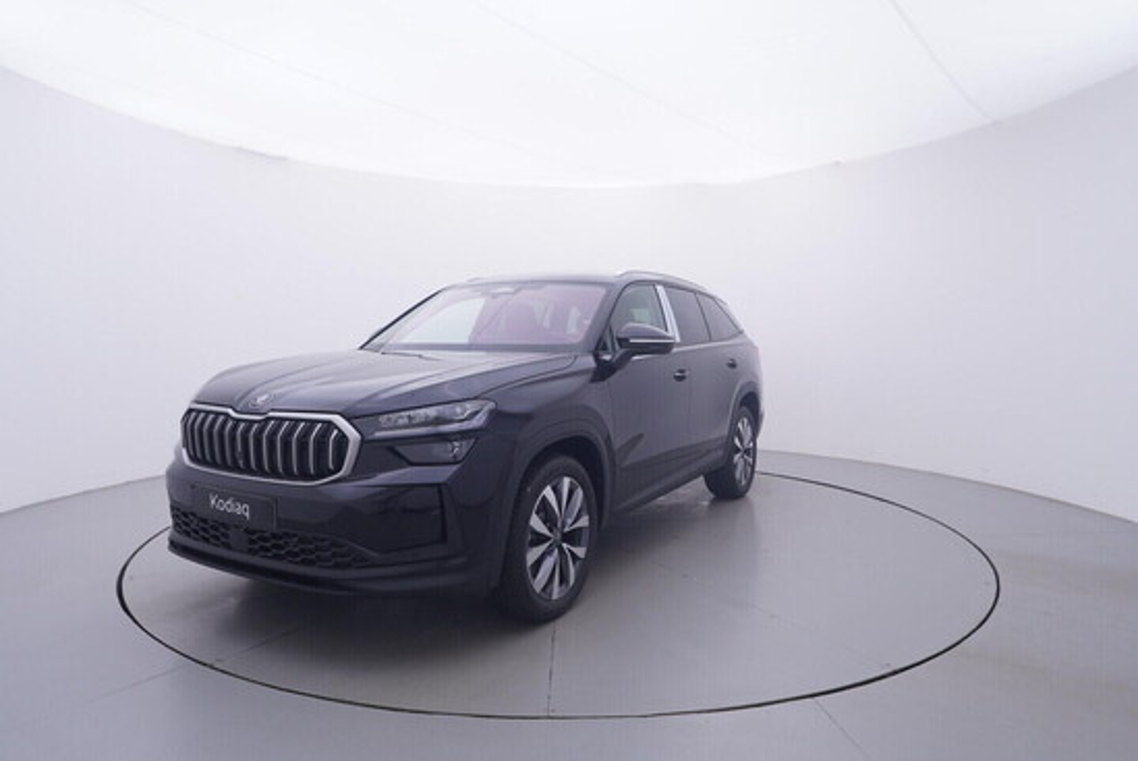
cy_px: 380
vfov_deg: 56.2
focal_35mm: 22
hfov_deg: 77.3
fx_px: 712
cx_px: 569
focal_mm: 15
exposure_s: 1/80
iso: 200
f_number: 5
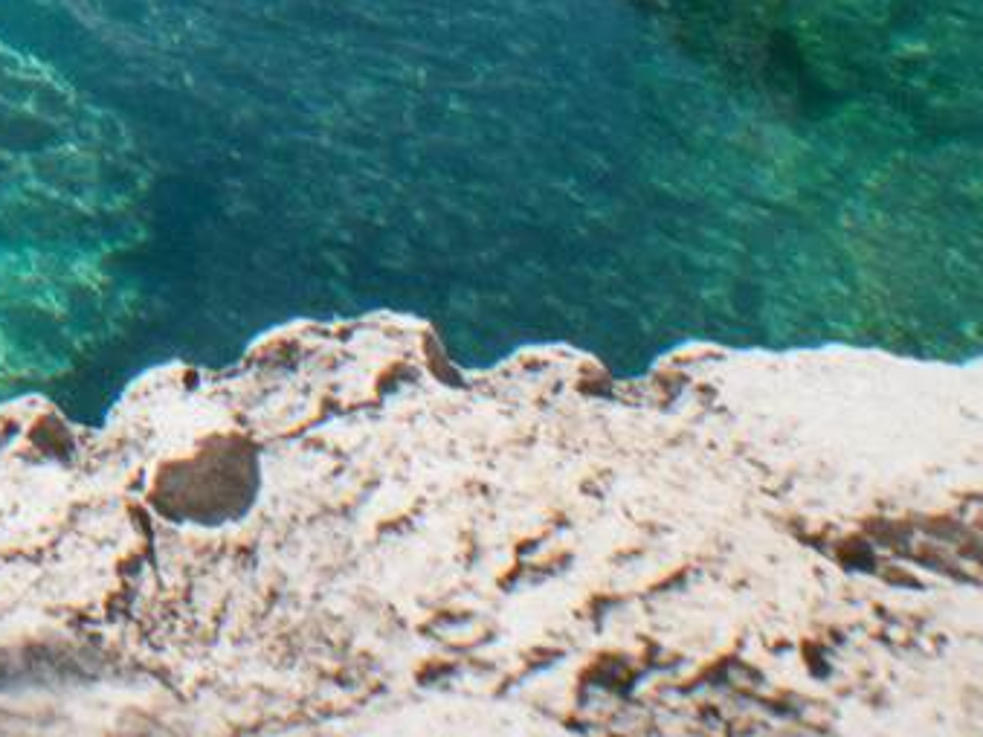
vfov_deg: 11.1
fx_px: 3605
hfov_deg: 14.4
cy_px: -437
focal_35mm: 127
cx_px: -548
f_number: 4
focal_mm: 35
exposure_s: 1/2000
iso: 500
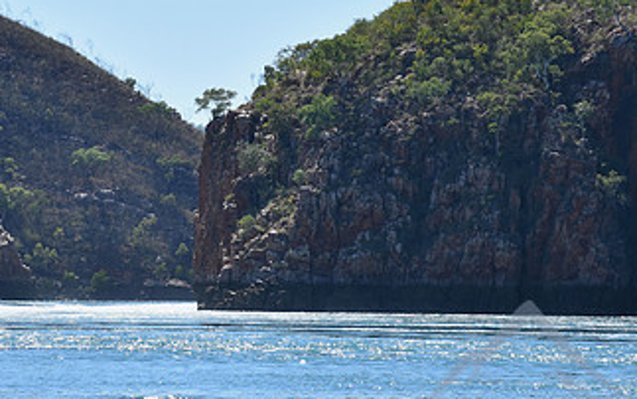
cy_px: 183
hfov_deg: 7.6
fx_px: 4775
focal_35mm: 275
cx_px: 179
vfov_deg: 4.8
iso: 200
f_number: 10
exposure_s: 1/400
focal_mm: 100
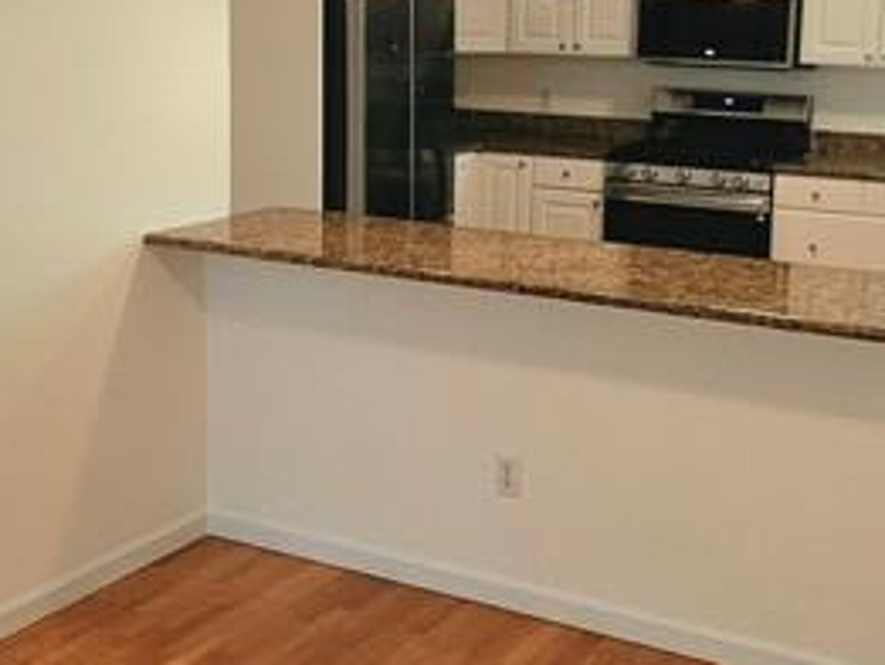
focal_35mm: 51
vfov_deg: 28.3
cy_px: 204
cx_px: 424
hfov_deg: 37.5
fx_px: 1304
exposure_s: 1/60.2
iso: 50
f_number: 1.9
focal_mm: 2.2
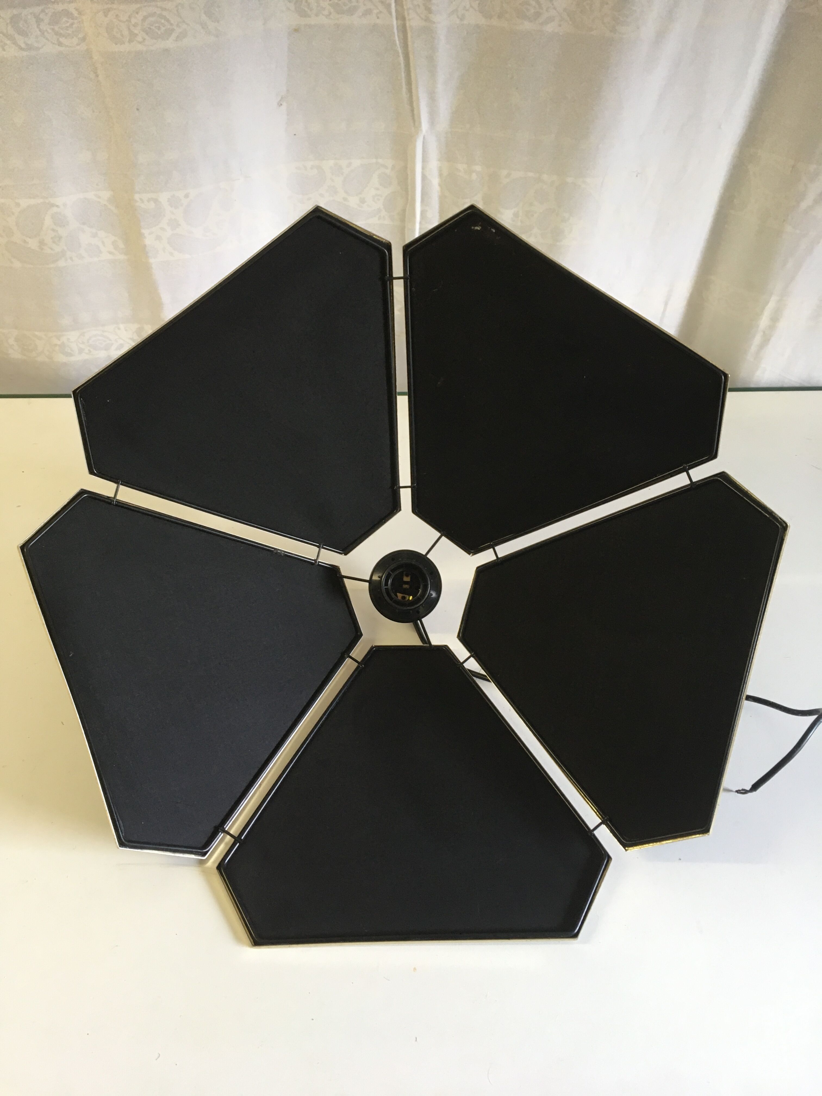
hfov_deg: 48.2
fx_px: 918
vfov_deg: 61.7
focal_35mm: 29
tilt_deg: -50.0
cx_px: 411
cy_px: 548
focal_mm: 4.15
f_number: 2.2
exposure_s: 1/33
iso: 100
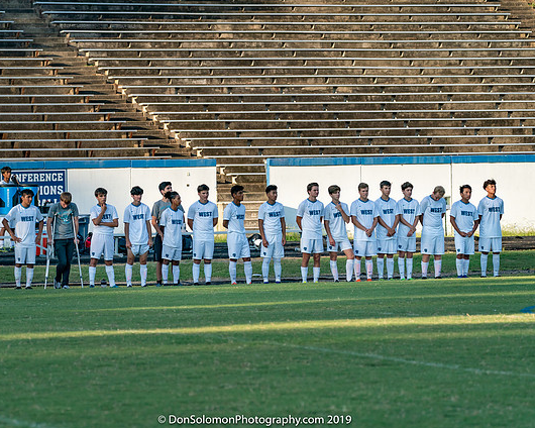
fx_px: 3468
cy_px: 217
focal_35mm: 219
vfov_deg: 7.1
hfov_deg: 8.8
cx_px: 198
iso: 320
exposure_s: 1/1000
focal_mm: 183
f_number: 5.6
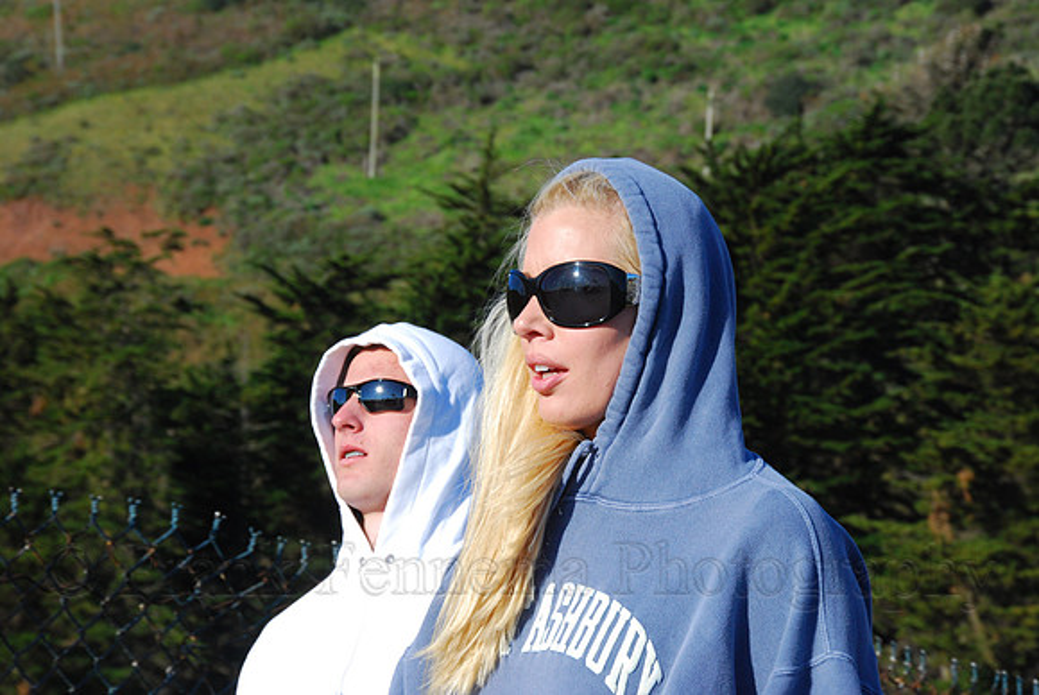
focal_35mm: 135
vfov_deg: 10.2
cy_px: 348
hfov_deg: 15.2
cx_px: 520
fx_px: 3900
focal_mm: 90
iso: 400
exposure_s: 1/250
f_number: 13
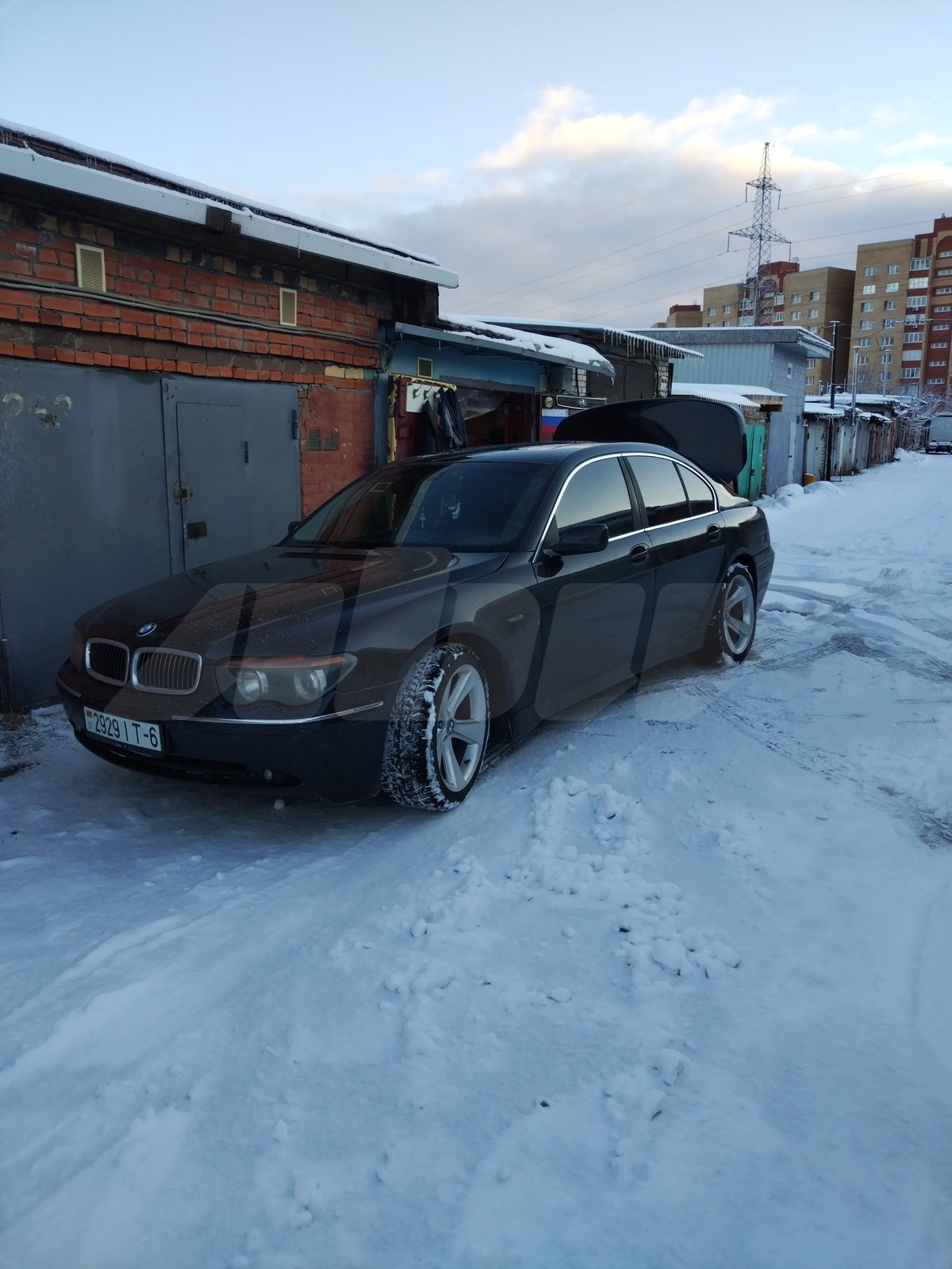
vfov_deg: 67.3
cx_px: 476
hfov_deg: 53.1
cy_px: 634
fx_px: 953
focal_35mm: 26
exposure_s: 1/169
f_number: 1.8
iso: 100
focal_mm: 4.75
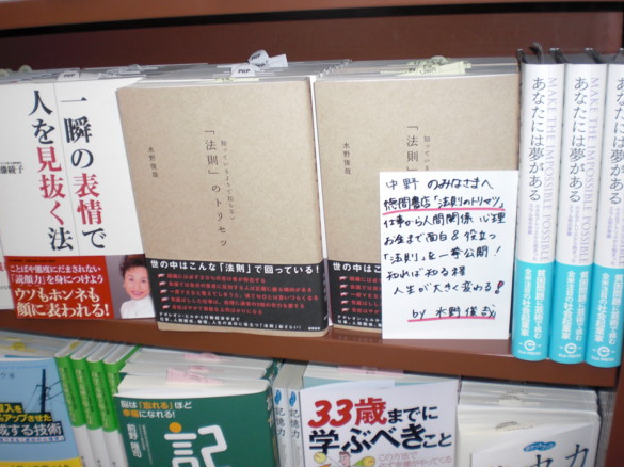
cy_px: 234
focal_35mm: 39
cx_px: 310
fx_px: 703
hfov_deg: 47.9
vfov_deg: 36.8
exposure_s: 1/60
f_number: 3.1
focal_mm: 6.3
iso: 100
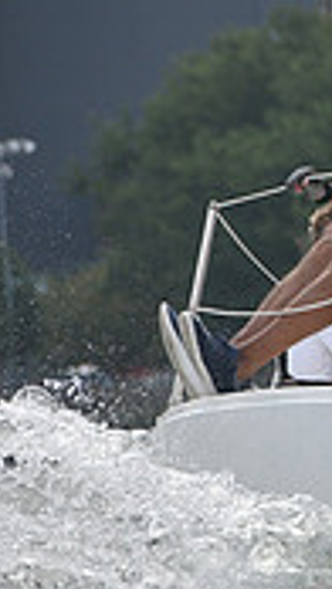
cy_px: 344
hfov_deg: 1.7
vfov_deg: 3.1
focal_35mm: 698
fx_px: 10913
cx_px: 949
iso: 320
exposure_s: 1/1250
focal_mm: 200
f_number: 8
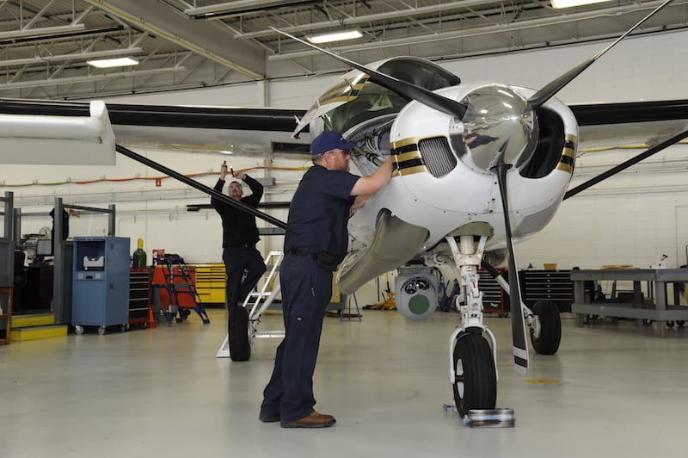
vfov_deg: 33.3
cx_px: 344
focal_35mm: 40
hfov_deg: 48.5
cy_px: 229
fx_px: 764
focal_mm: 40
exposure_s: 1/40
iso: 400
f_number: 7.1
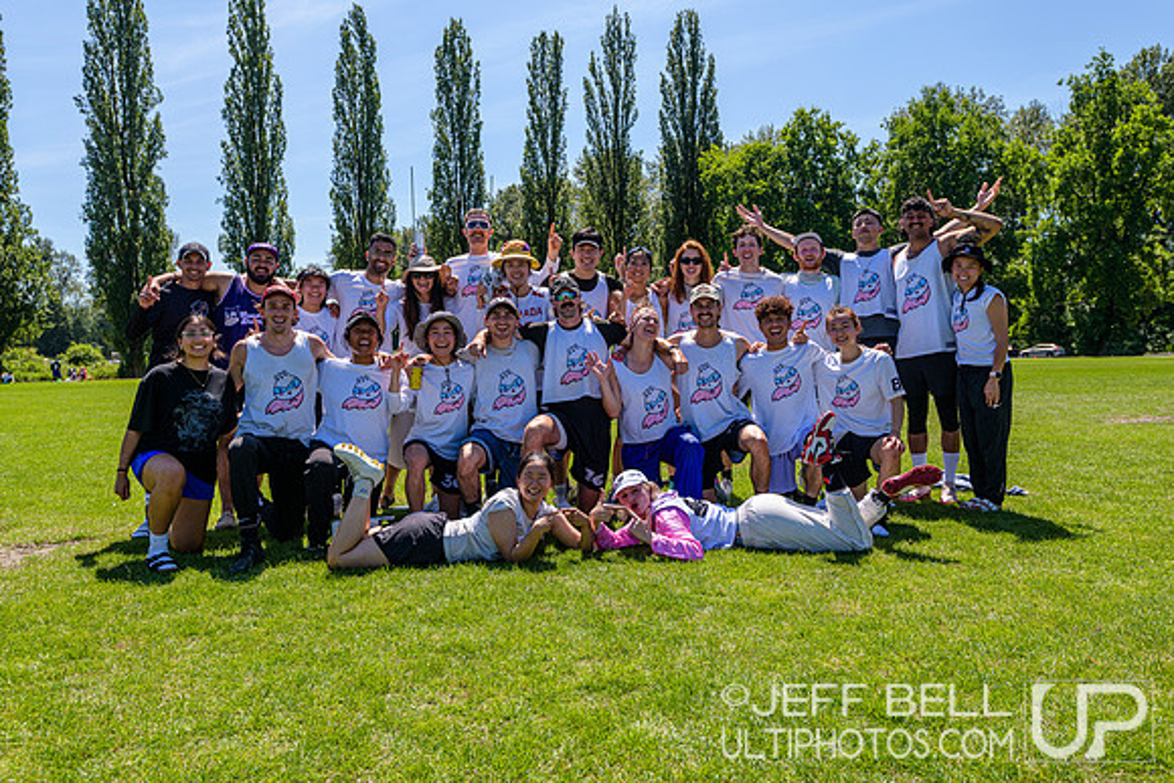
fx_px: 946
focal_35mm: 29
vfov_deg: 45.0
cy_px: 392
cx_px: 587
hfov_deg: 63.6
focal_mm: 29
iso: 100
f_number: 5.6
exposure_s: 1/500
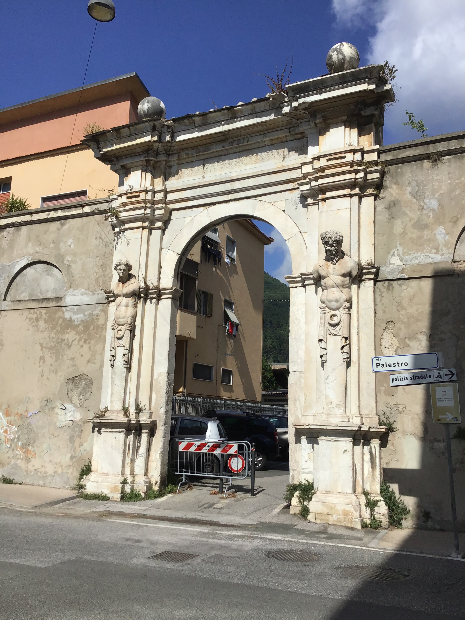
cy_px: 310
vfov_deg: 58.4
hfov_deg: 45.4
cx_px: 232
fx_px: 555
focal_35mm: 31
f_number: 2.4
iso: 25
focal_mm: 3.3
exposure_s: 1/3135
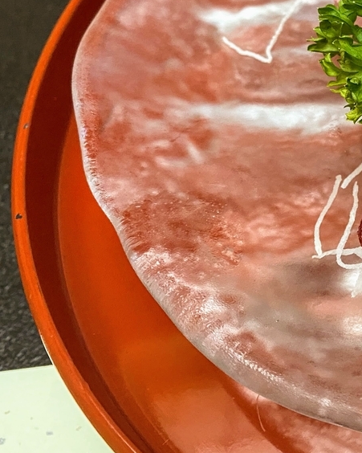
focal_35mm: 54
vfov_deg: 34.4
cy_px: 145
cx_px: 470
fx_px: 723
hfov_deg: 24.5
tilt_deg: -54.6
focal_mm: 4.25
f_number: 1.8
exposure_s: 1/50
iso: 320
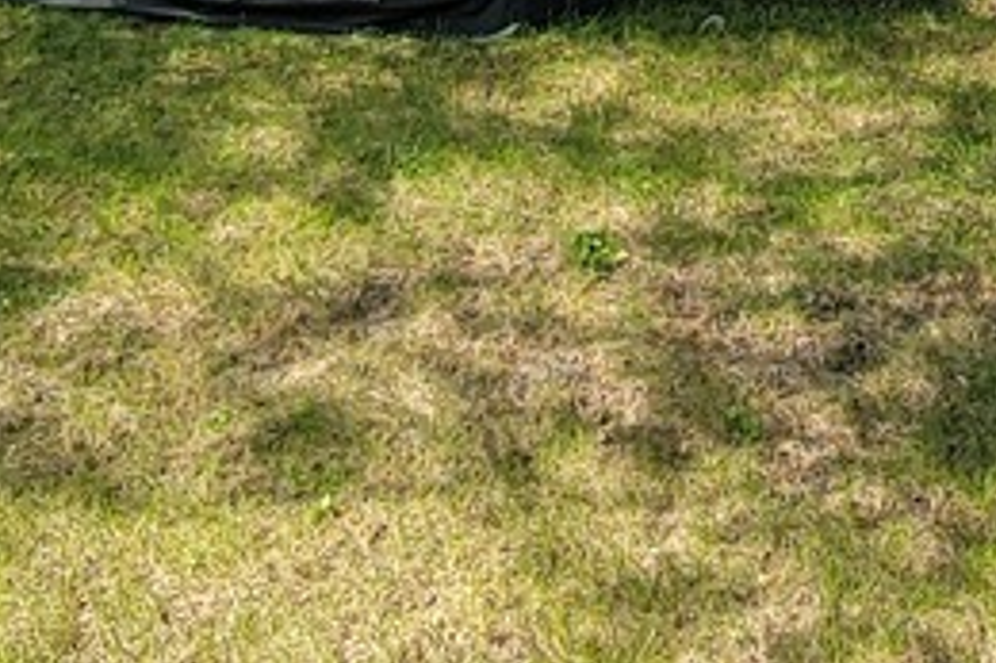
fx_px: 2074
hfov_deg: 26.1
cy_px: -514
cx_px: 904
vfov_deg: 15.7
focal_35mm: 75
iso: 50
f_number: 2.2
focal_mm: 2.2
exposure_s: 1/593
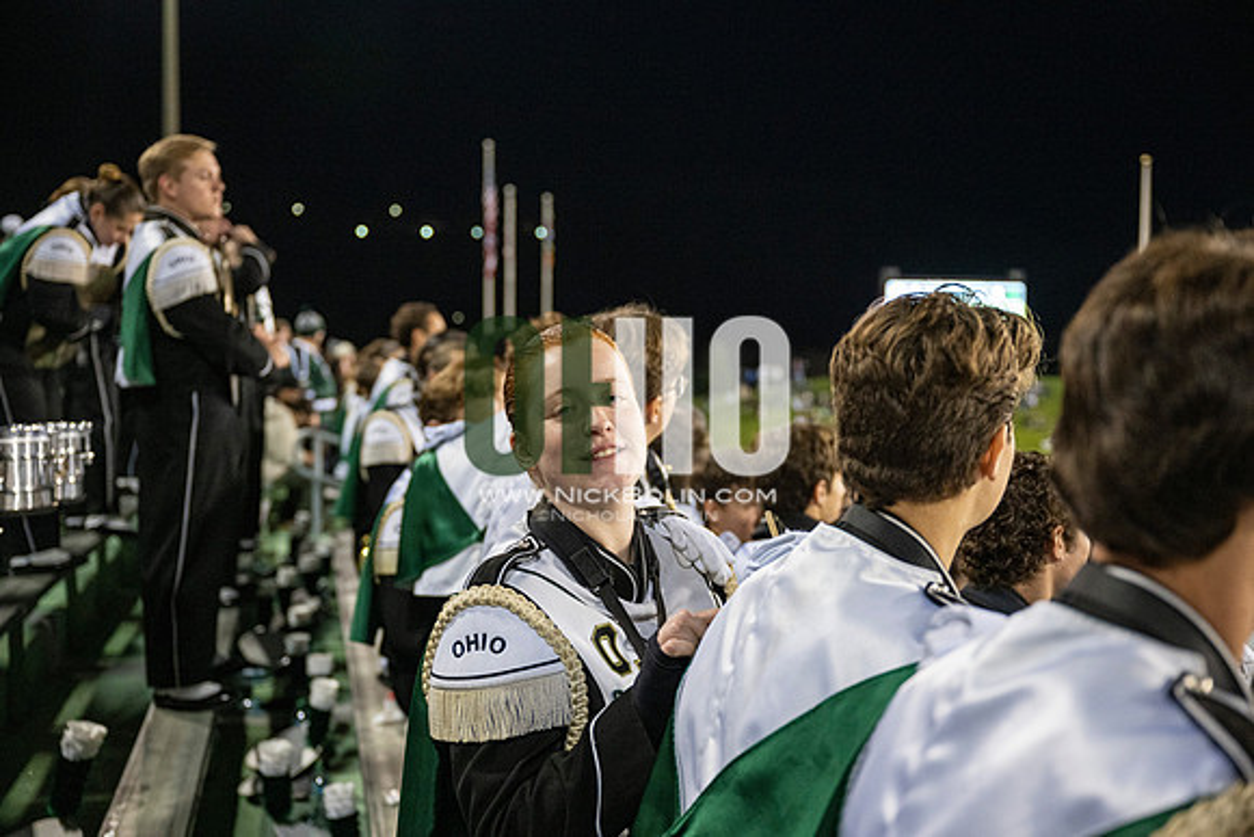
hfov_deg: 42.7
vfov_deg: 29.3
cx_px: 627
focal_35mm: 46
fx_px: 1603
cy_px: 418
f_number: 3.2
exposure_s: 1/500
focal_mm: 46
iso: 2000
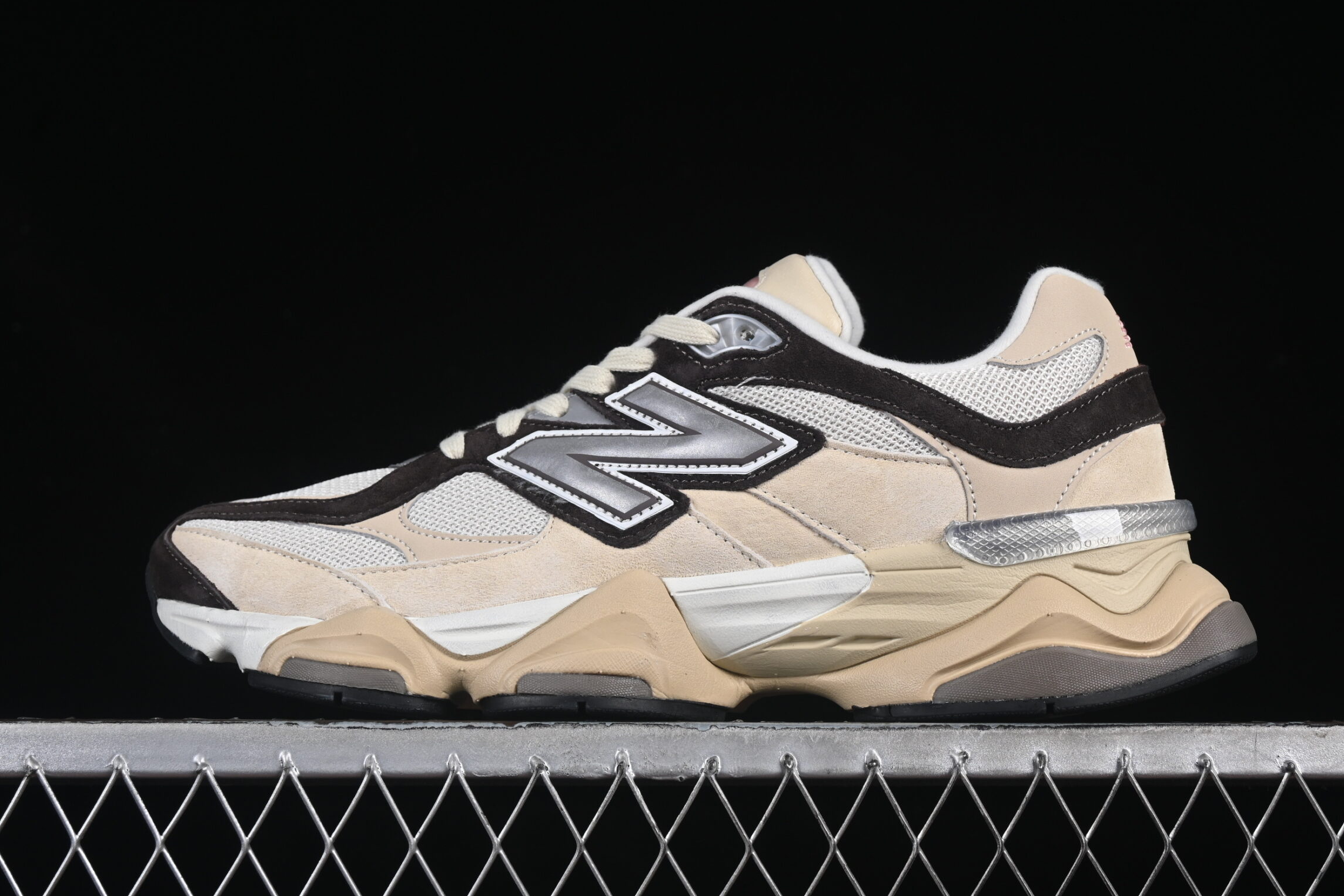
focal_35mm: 84
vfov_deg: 16.3
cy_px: 409
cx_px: 705
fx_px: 3136
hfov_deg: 24.2
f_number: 8
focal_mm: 50
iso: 160
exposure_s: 1/80
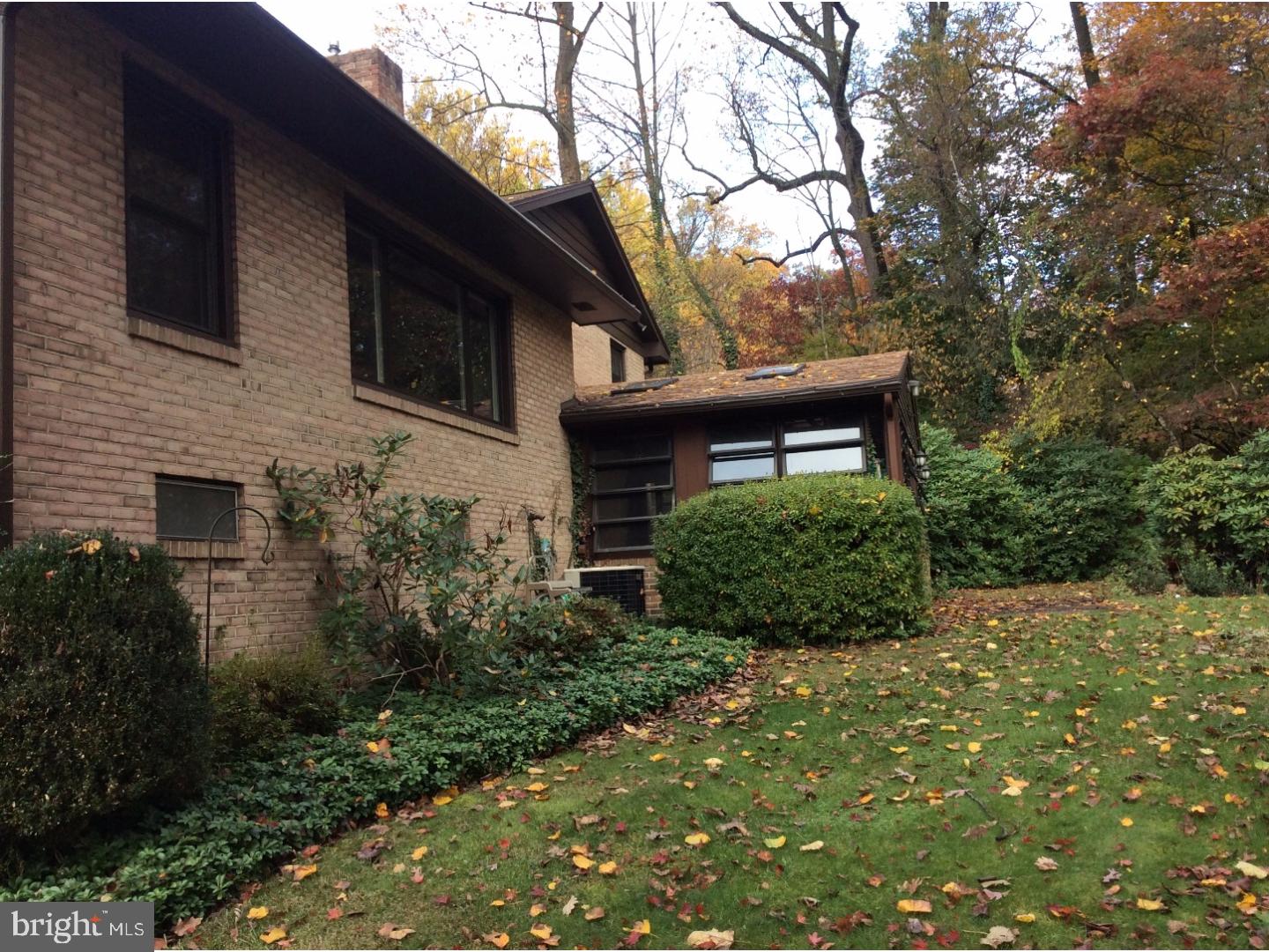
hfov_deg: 56.8
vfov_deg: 44.2
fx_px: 1173
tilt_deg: +4.8
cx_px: 634
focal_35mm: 32
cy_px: 476
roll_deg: +4.1
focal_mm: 3.3
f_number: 2.4
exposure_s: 1/201
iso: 32
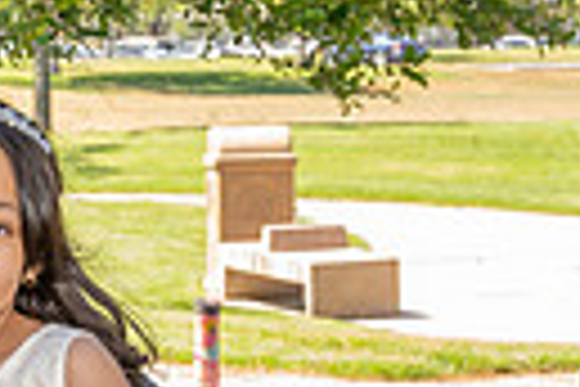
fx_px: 3673
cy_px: 416
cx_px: -640
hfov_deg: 8.5
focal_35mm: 228
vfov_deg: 6.0
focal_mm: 36.3
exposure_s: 1/125
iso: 80
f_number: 5
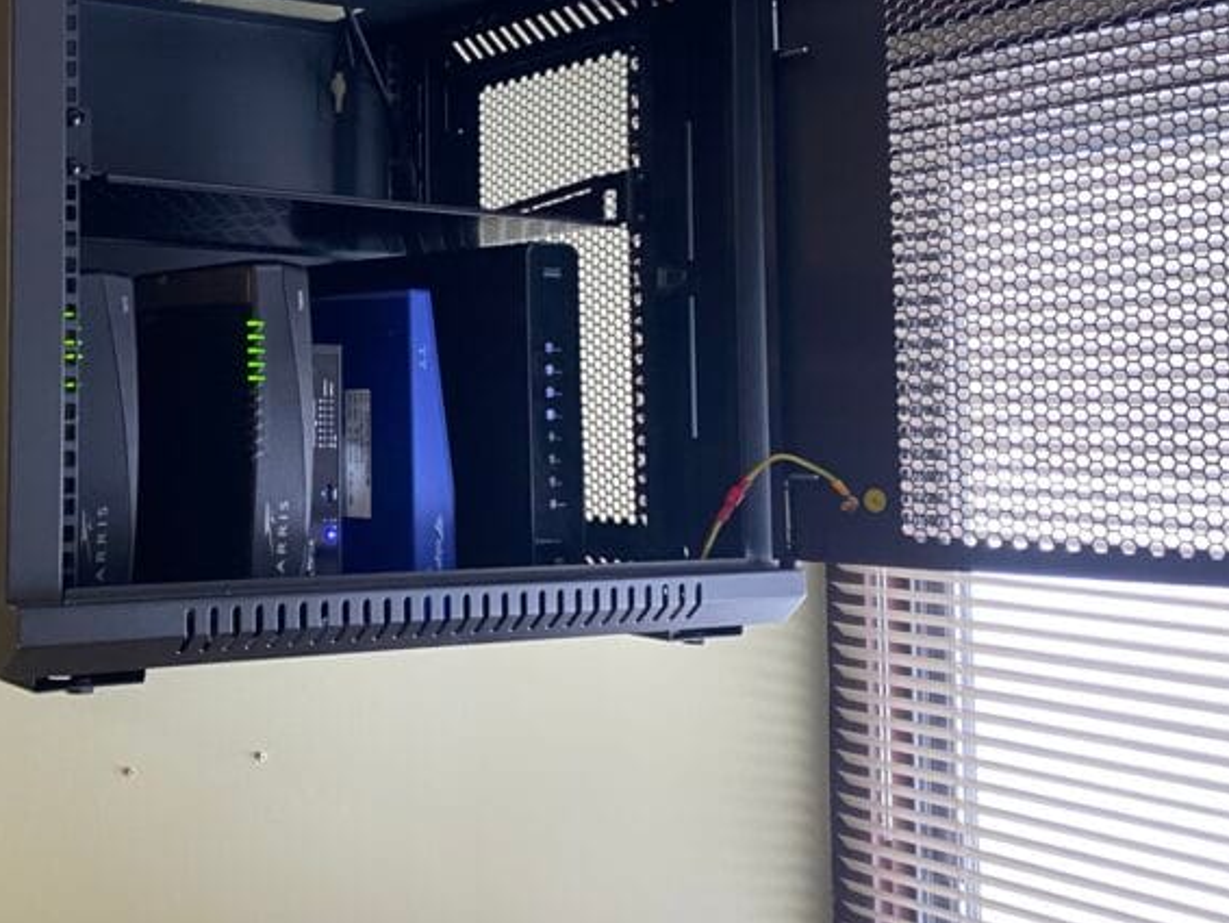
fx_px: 1669
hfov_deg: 38.8
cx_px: 232
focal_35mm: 47
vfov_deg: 30.7
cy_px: 302
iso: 250
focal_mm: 4.25
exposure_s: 1/60
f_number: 1.8
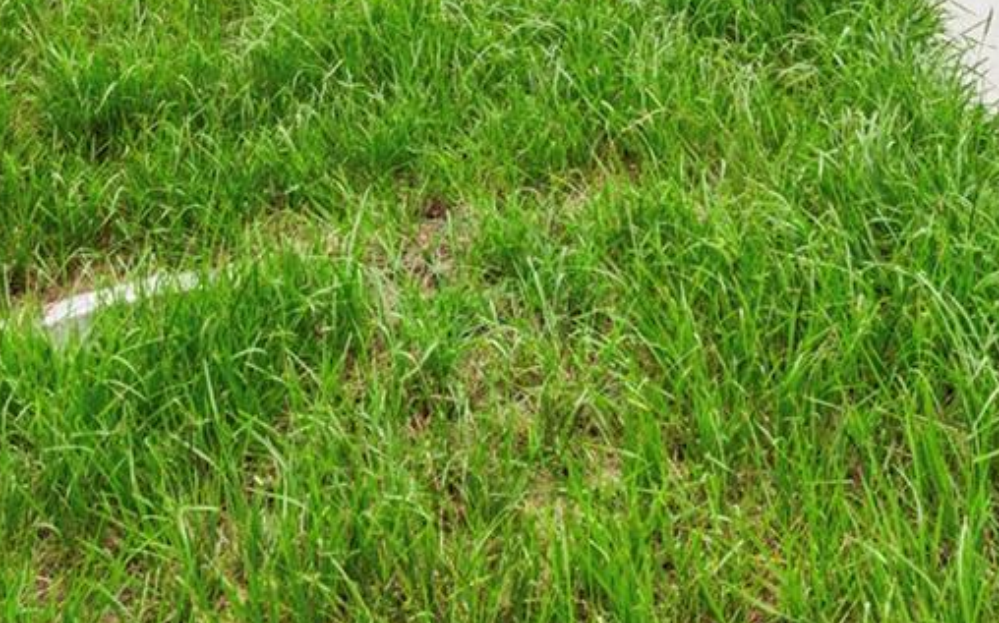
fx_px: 1712
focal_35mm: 63
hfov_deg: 32.5
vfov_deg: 17.7
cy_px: -395
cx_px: 535
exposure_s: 1/40
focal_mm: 19.6
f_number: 11
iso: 100
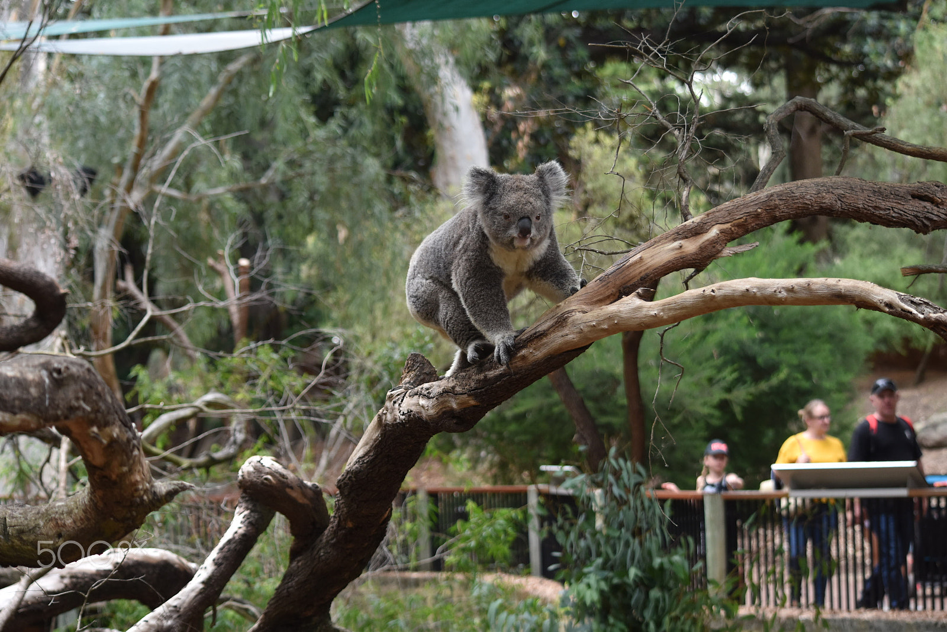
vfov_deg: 14.7
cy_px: 316
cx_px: 474
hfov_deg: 21.9
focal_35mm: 93
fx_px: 2447
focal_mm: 62
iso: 400
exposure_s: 1/250
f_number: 4.5
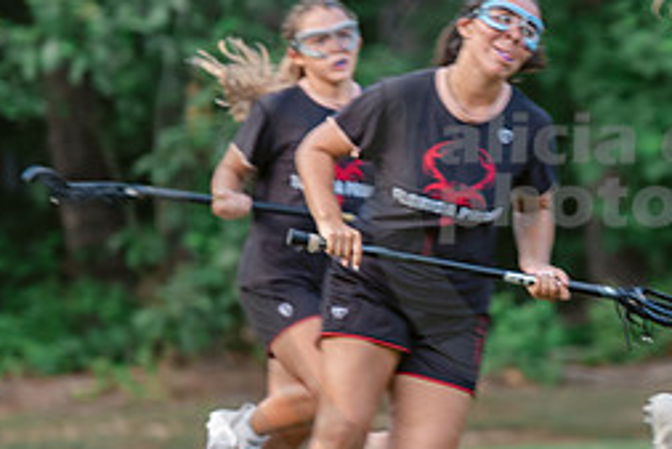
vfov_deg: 1.6
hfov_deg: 2.3
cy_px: 274
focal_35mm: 884
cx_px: 809
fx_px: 16510
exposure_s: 1/250
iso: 250
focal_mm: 200
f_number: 2.8
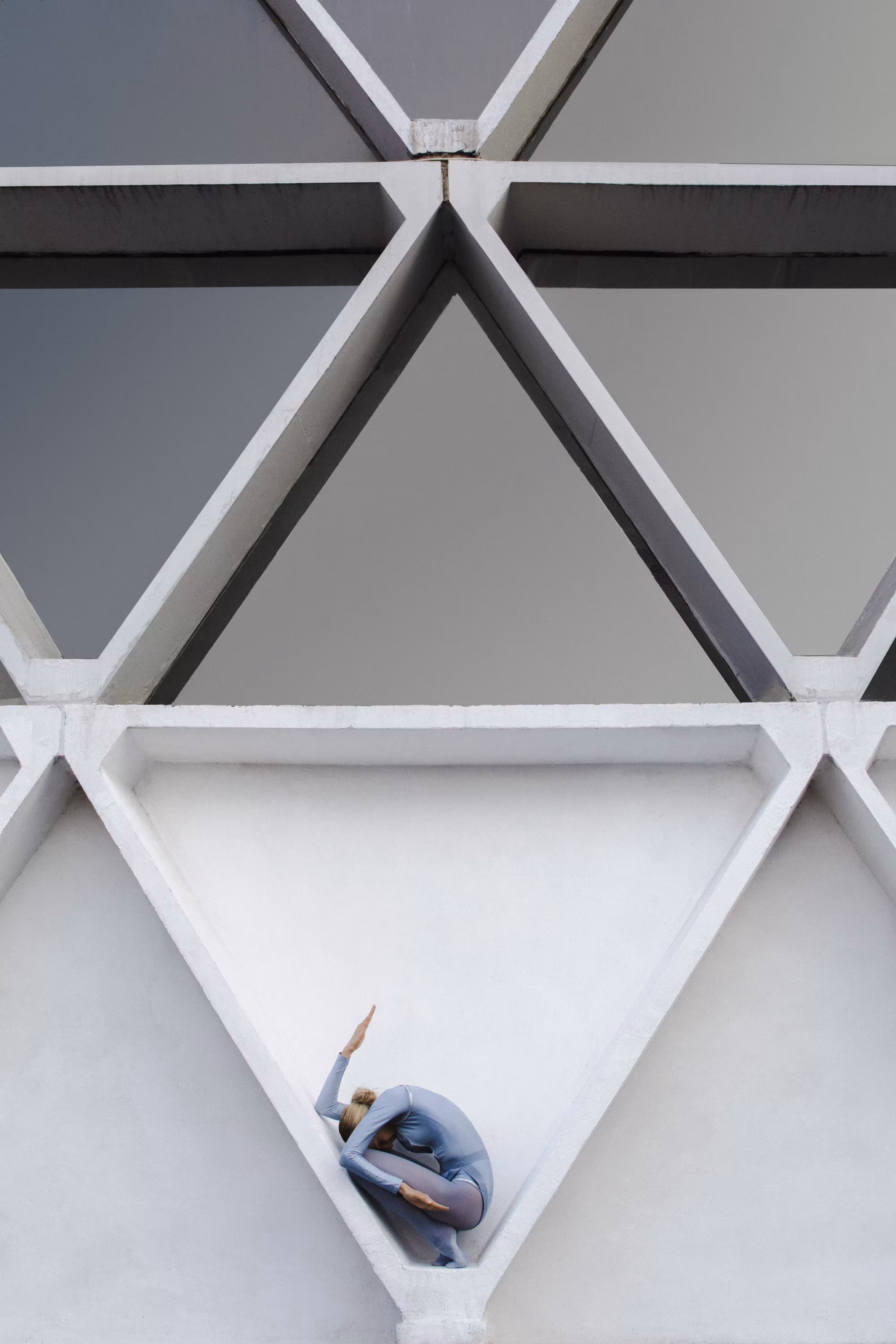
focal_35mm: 52
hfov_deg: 25.8
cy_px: 672
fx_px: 1960
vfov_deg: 37.9
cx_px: 448
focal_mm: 35
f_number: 6.3
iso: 500
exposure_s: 1/640
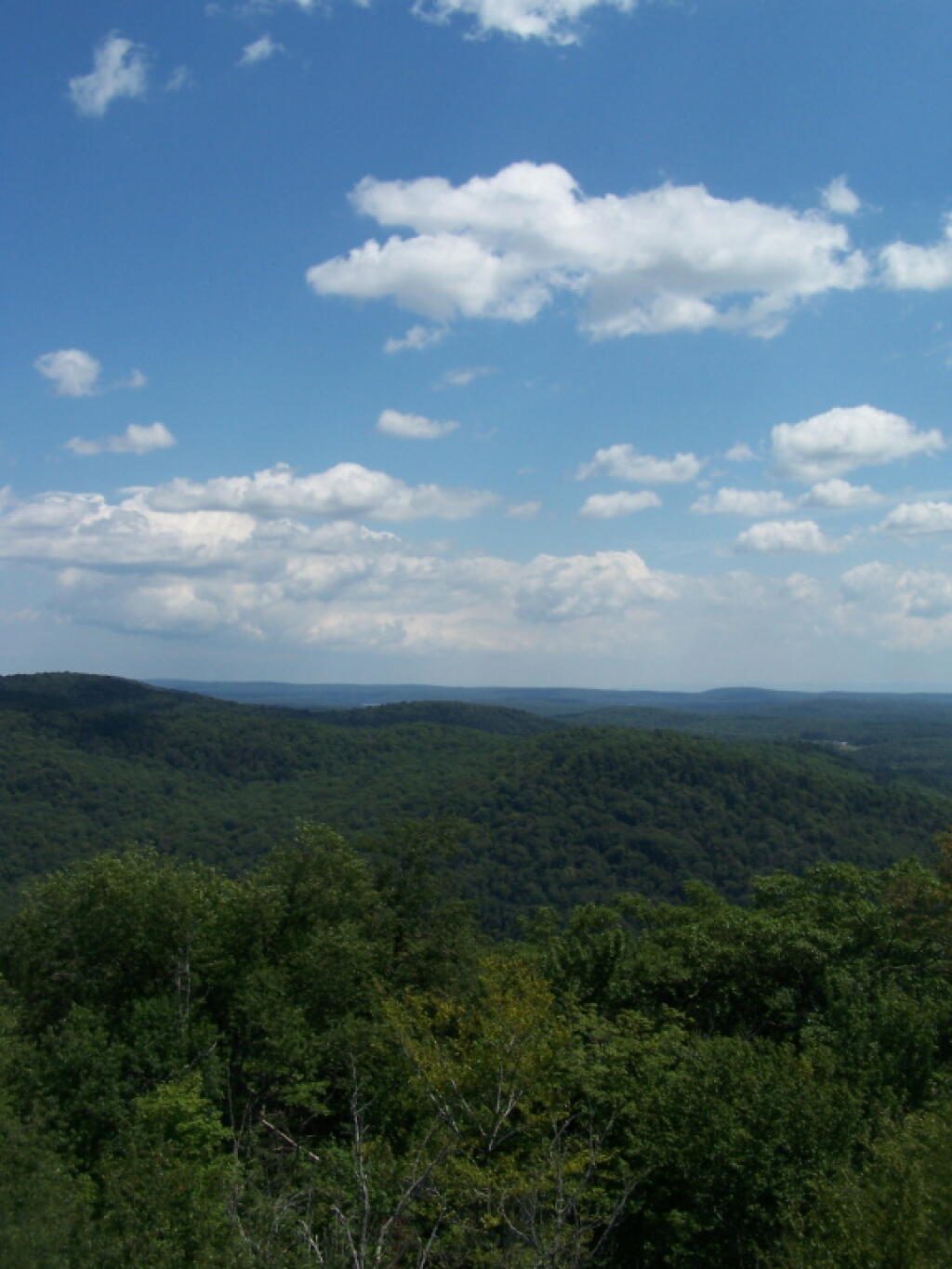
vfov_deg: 49.0
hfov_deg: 37.7
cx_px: 476
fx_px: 1393
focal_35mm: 38
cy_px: 634
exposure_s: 1/800
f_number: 5.6
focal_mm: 6.3
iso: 80
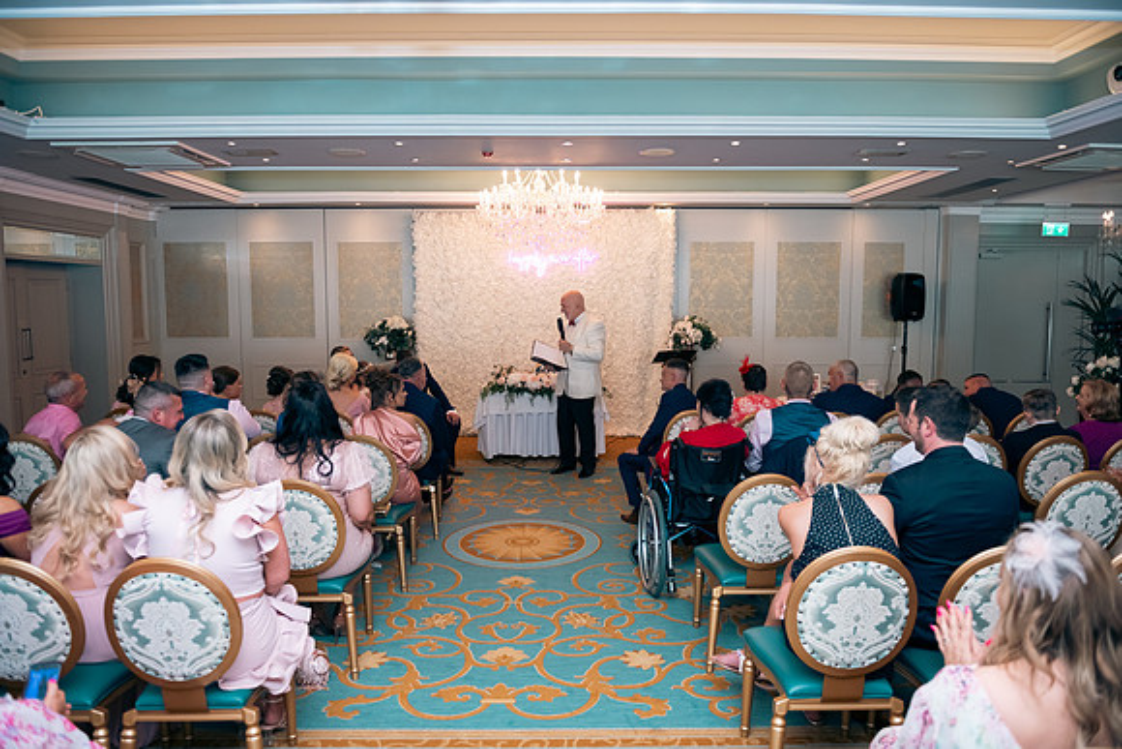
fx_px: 748
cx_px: 561
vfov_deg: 53.2
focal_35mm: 24
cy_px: 374
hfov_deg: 73.7
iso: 640
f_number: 3.5
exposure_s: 1/160
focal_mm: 24
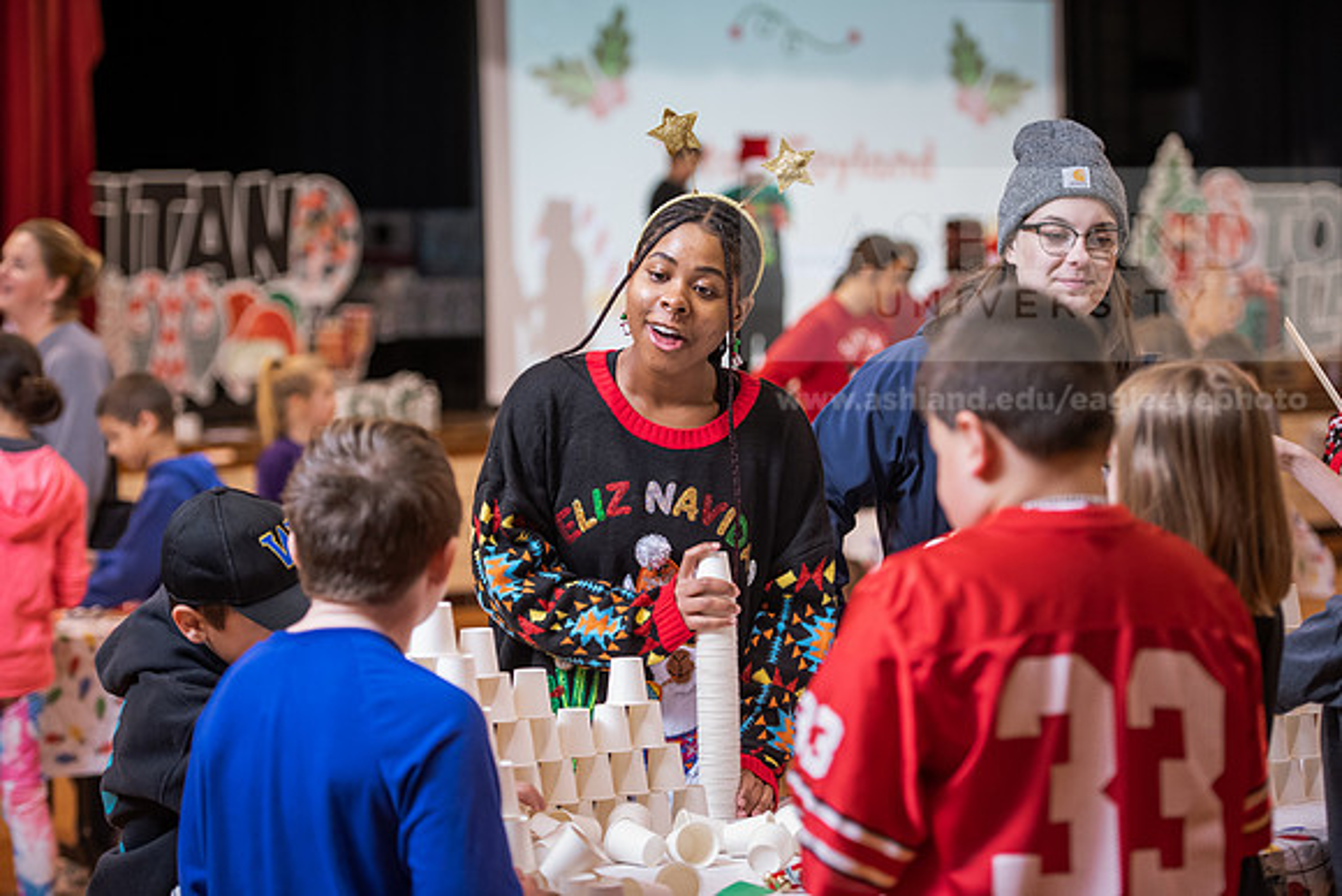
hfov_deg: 21.5
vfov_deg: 14.4
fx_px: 3542
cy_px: 448
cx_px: 671
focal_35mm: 95
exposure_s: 1/200
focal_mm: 95
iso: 1250
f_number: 3.2
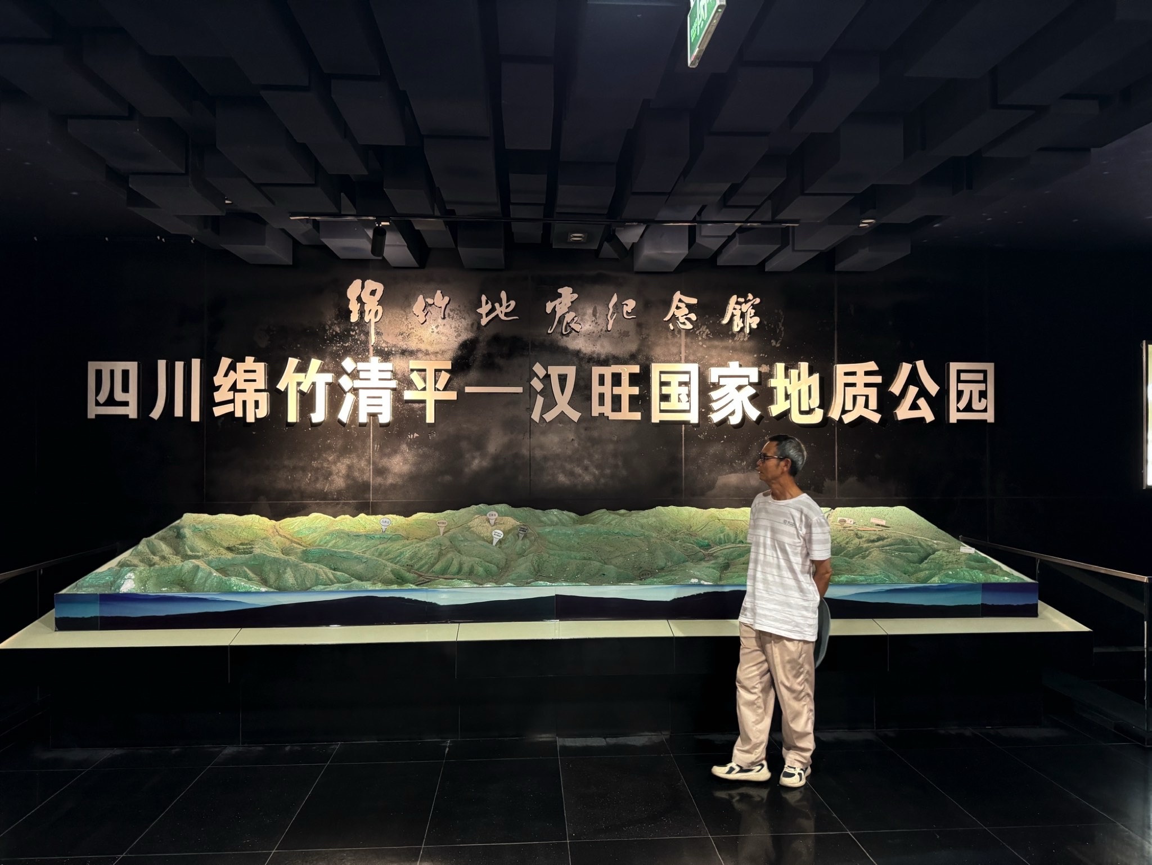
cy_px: 432
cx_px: 576
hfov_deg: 71.6
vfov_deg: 56.9
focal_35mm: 24
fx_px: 799
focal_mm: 6.76
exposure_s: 1/33
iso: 640
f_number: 1.78
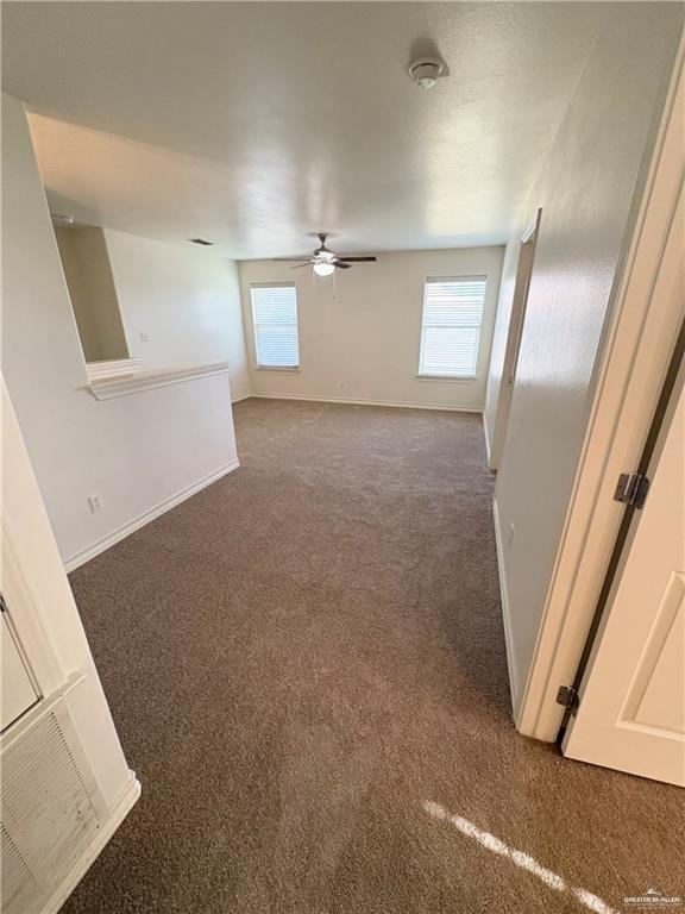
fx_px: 369
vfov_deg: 102.1
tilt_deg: -20.3
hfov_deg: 85.7
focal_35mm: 14
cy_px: 457
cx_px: 342
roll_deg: +0.6
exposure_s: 1/120
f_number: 2.2
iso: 320
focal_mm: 2.22
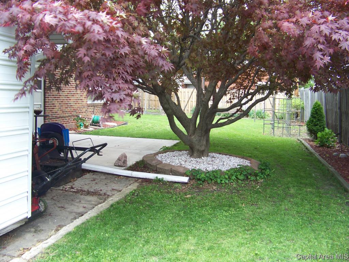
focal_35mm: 36
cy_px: 131
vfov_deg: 39.7
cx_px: 174
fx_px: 363
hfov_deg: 51.3
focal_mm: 5.85
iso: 64
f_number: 2.8
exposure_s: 1/100
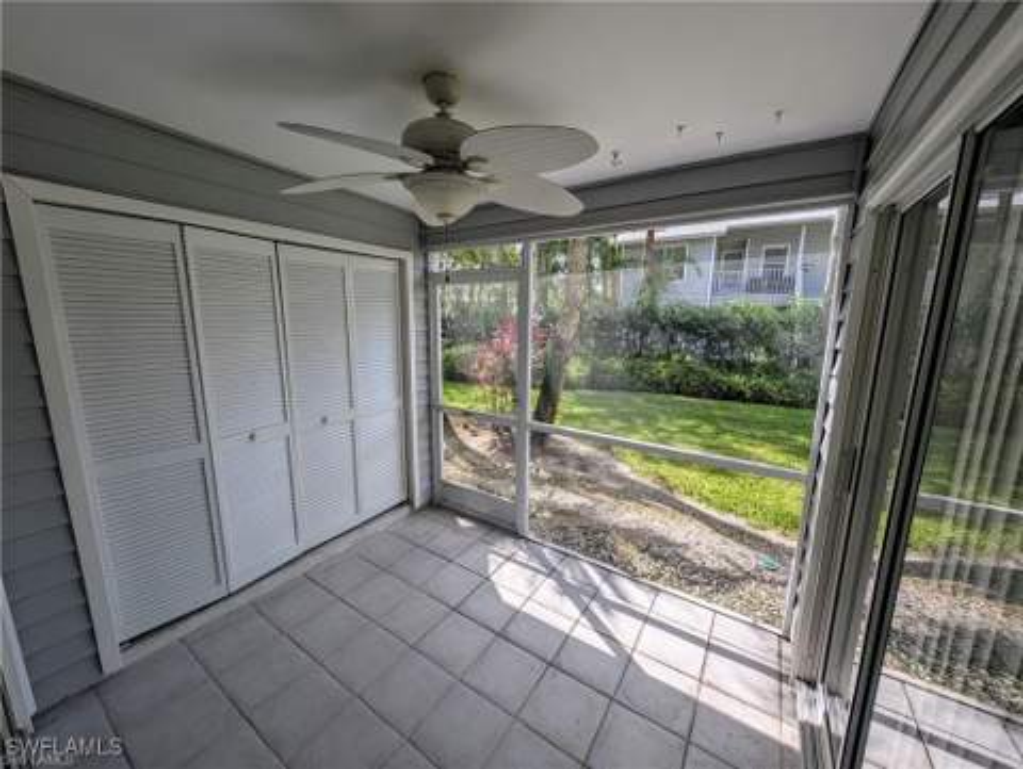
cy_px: 384
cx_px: 512
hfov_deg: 110.5
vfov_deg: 94.6
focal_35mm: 12
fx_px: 355
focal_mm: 2.23
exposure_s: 1/446
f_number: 1.95
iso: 40
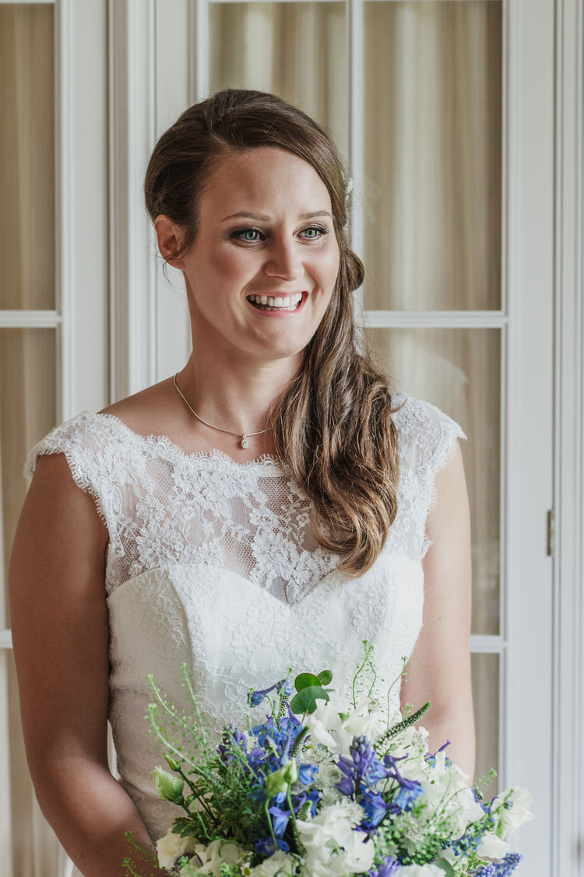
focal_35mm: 85
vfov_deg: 23.9
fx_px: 2071
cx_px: 292
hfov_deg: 16.1
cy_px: 438
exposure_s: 1/250
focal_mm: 85
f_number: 4.5
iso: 800
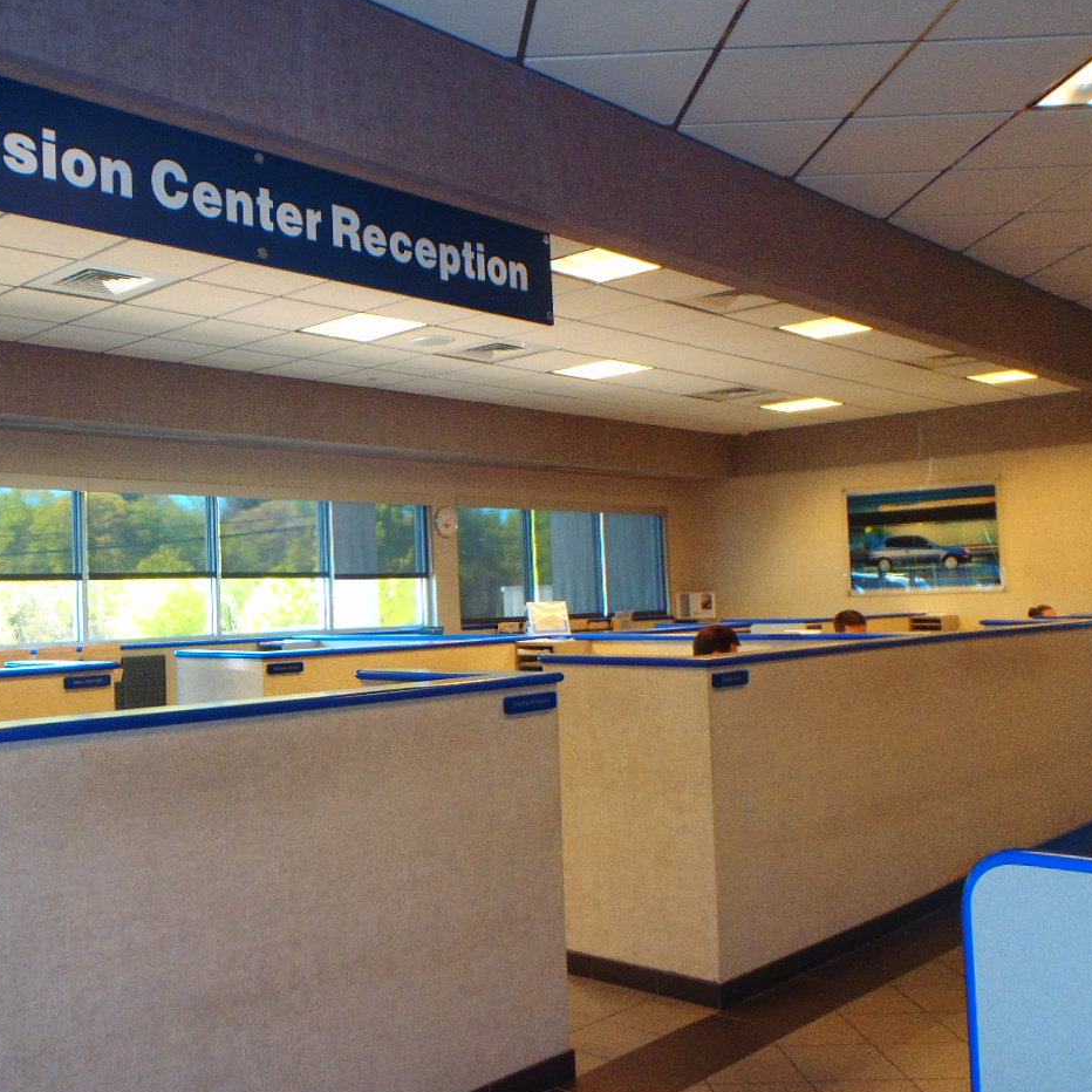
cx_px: 357
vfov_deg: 48.4
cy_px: 538
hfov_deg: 47.6
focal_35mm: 34
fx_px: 1213
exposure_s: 1/30
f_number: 3.5
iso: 160
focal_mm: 5
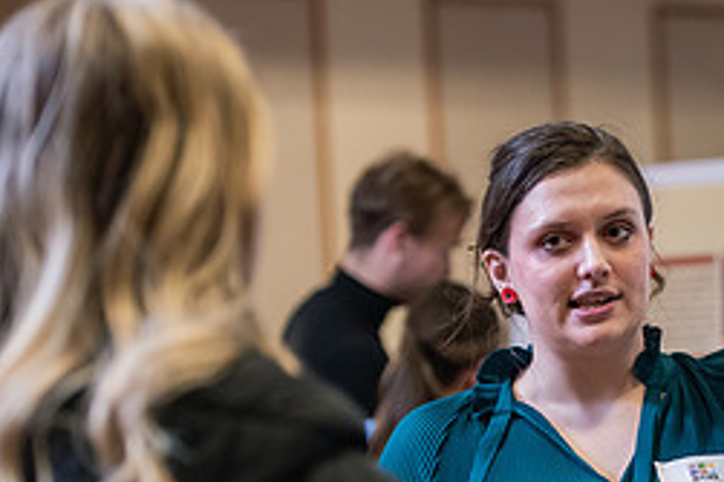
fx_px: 4281
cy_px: 449
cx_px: 672
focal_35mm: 213
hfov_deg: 9.6
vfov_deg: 6.4
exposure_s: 1/200
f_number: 3.2
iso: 1600
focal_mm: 92
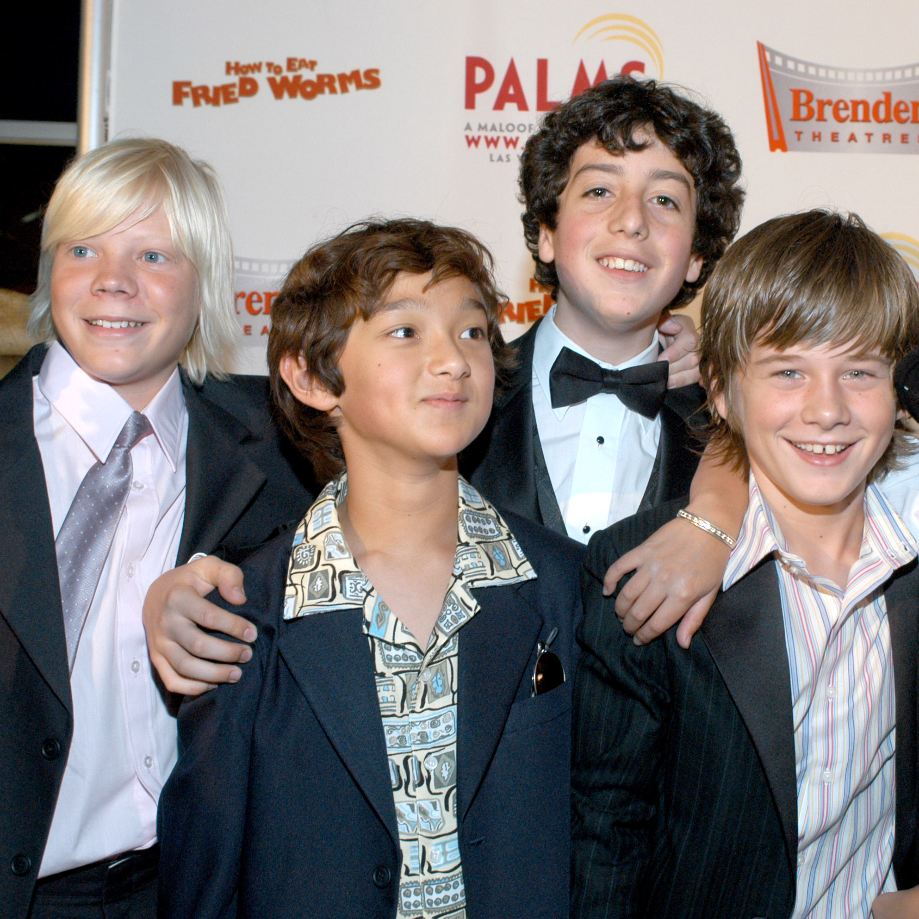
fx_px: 1791
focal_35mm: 60
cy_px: 458
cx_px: 547
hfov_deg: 28.7
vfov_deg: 28.8
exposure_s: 1/50
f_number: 5.6
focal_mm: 31
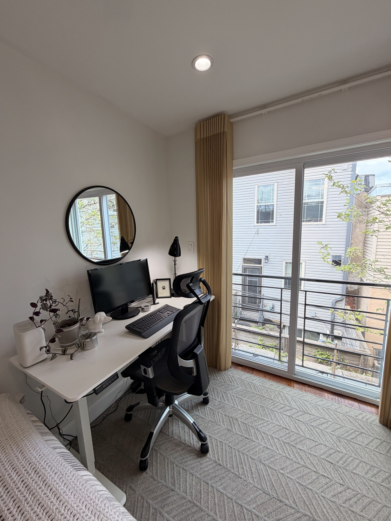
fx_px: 211
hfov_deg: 85.7
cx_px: 196
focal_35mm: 14
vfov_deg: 102.1
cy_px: 260
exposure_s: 1/120
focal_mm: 2.22
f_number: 2.2
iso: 64
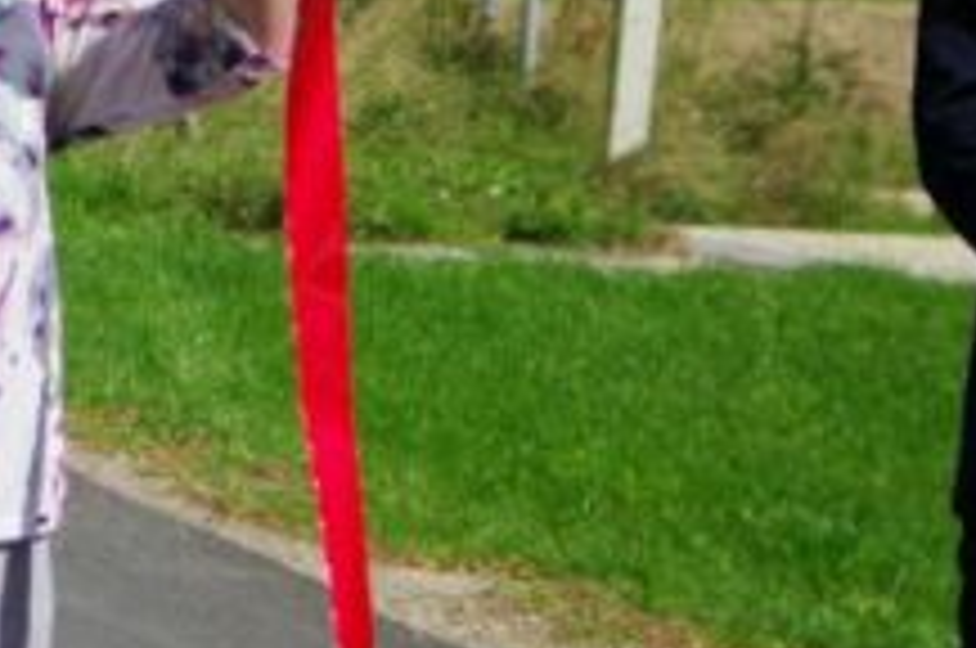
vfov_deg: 5.1
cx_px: -292
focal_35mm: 266
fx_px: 7201
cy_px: 86
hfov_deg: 7.7
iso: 400
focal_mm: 50
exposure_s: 1/4000
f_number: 4.5
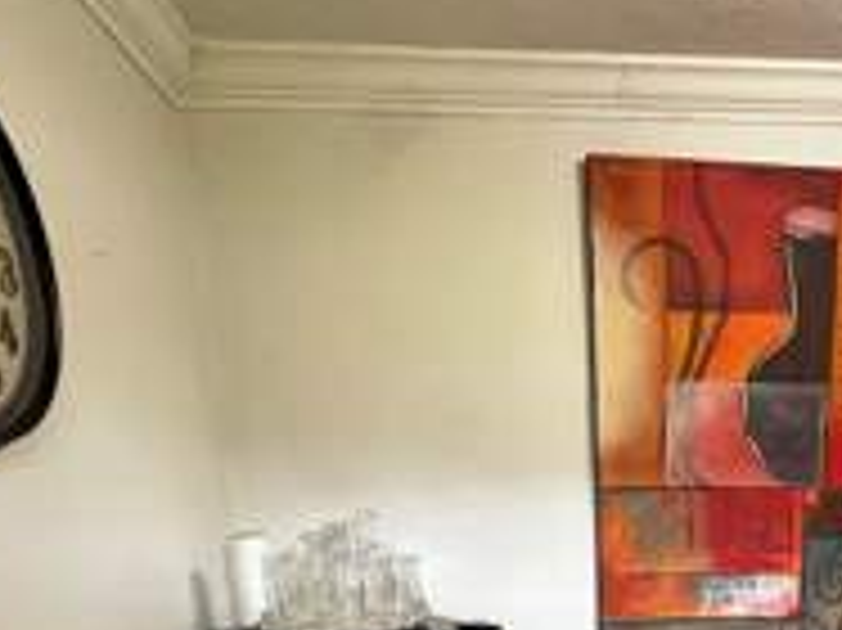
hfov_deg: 48.8
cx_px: 657
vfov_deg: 33.9
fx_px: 875
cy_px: 706
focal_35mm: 36
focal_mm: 2.22
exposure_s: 1/60
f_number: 2.2
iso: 500
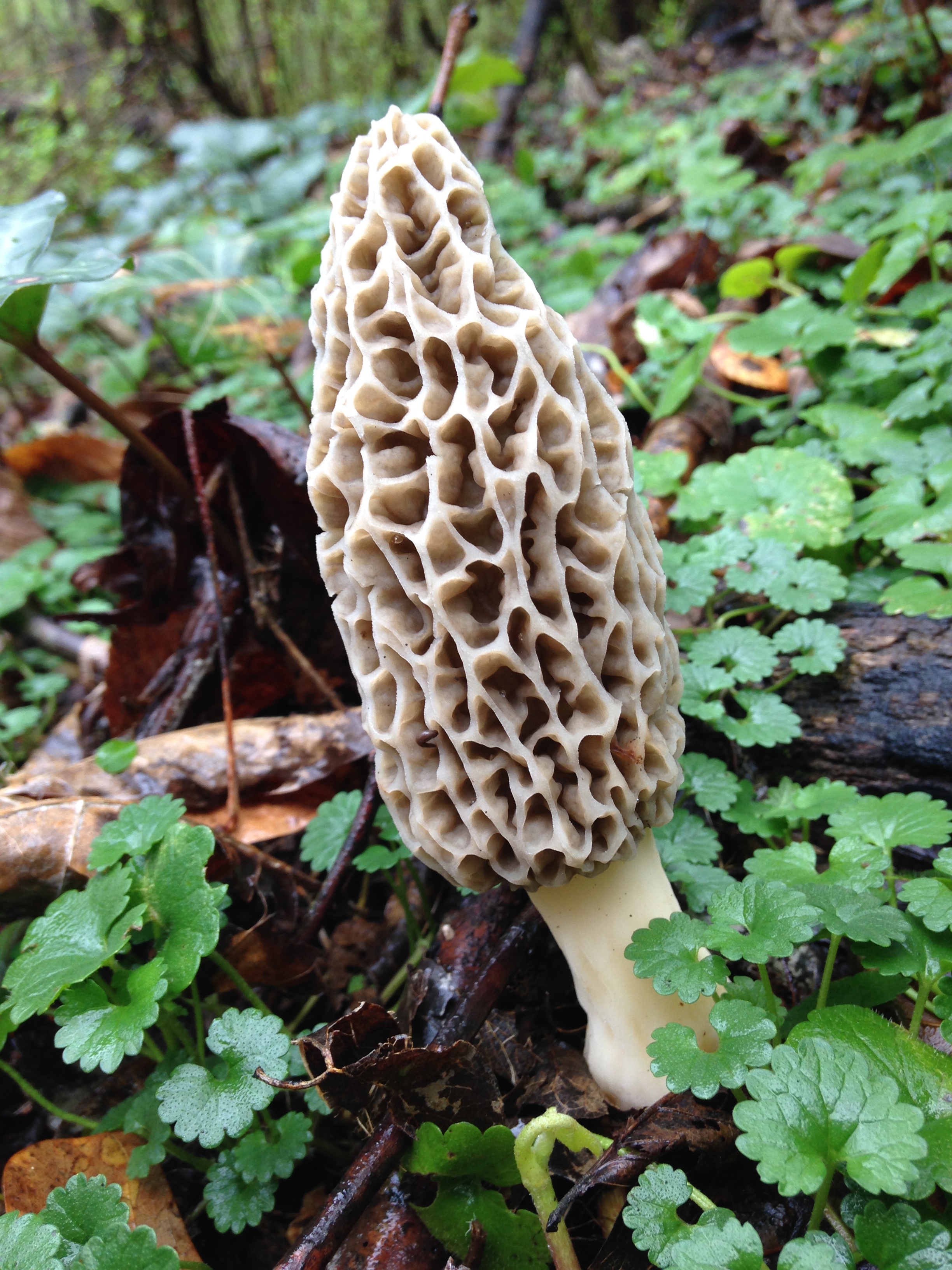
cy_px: 635
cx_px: 476
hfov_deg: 42.9
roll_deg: +7.1
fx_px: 1210
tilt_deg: -24.7
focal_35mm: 33
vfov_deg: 55.4
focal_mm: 4.12
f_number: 2.4
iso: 50
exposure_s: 1/30
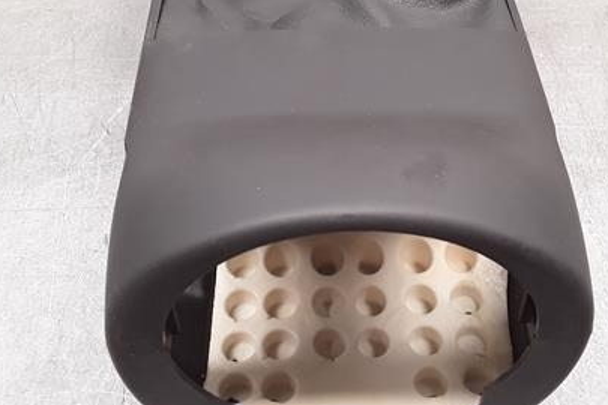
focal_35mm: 46
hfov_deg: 42.7
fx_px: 777
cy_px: 140
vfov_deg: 29.1
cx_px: 339
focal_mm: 2.91
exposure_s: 1/50
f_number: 1.9
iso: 80
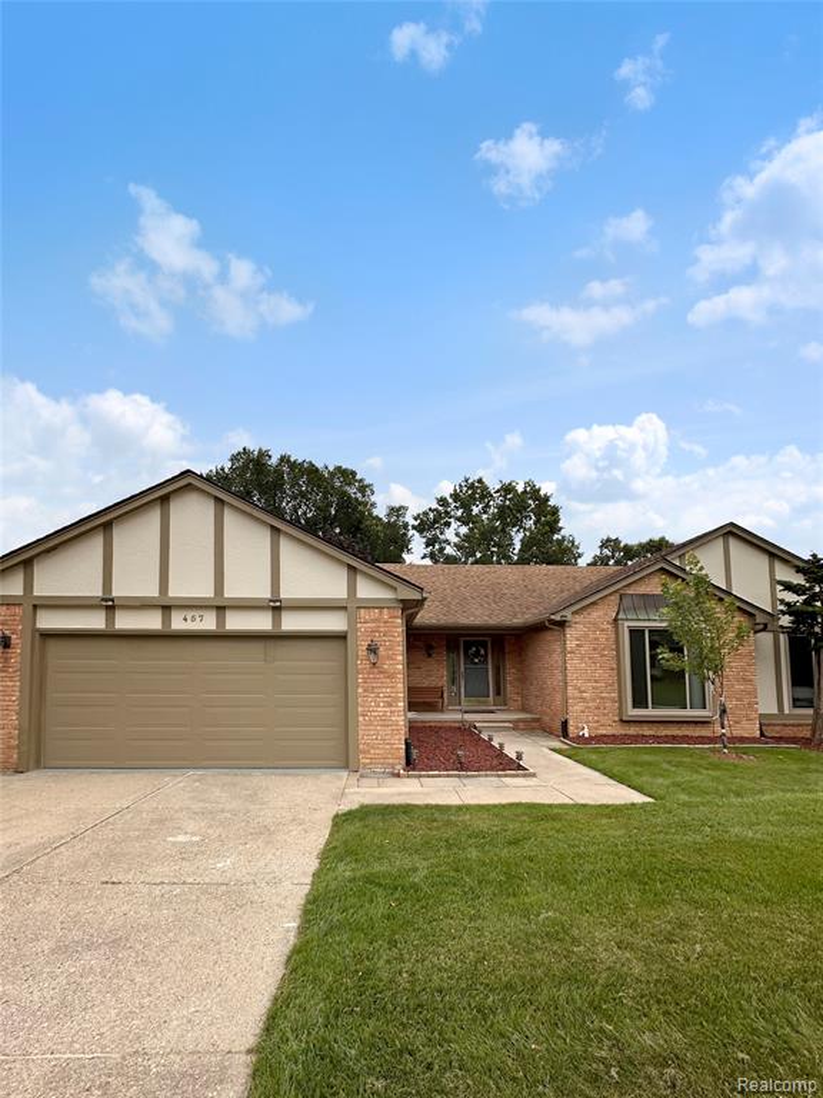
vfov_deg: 102.1
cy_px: 549
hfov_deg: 85.7
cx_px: 412
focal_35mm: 14
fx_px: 444
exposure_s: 1/2100
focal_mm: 2.22
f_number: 2.2
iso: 50
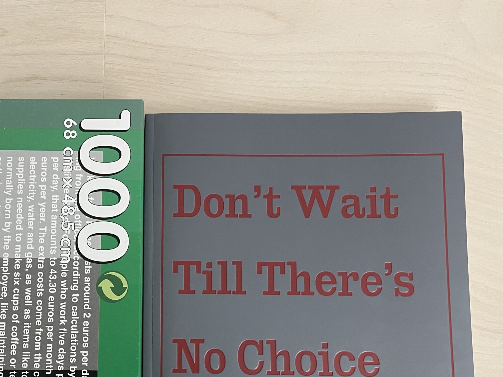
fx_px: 596
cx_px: 144
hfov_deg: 44.7
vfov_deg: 34.3
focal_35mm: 41
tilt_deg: -83.1
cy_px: 285
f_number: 1.6
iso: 160
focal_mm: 4.2
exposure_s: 1/50
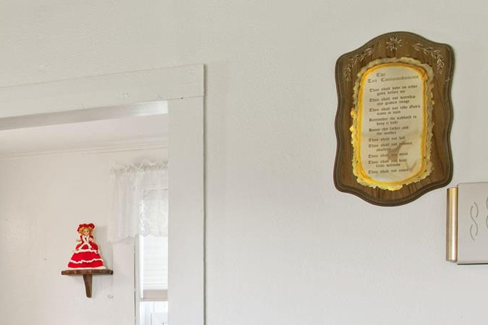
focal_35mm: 87
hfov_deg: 18.4
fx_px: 1179
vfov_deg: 14.9
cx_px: -385
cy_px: 436
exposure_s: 1/2
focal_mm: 19
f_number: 8
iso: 400
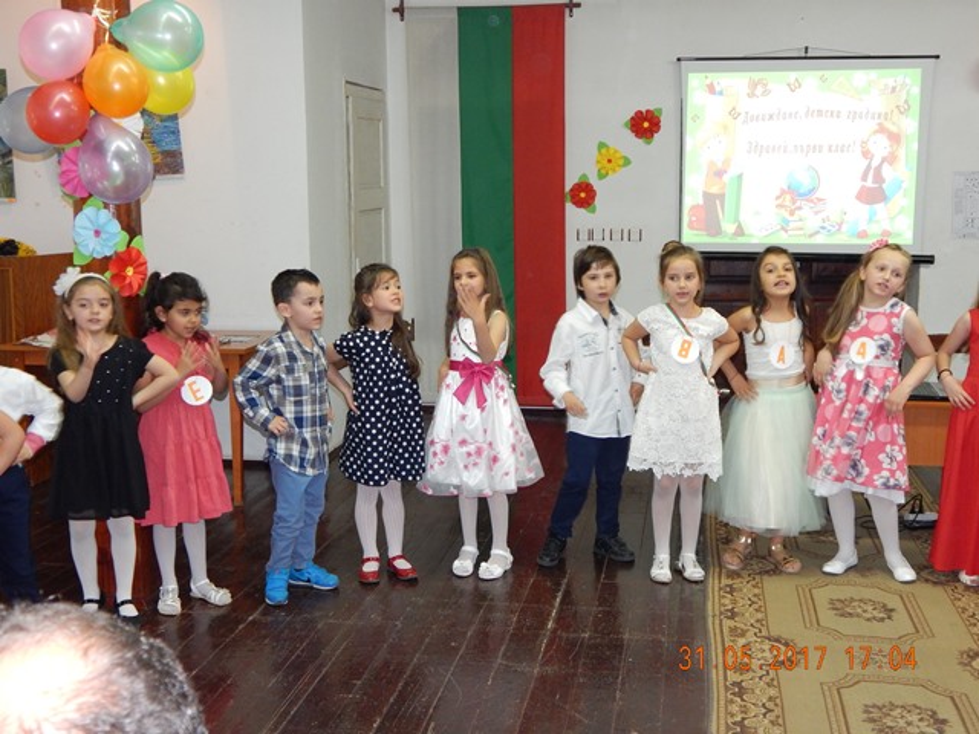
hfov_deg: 43.9
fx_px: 1216
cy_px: 367
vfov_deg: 33.6
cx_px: 490
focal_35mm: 43
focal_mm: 7.7
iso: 360
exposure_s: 1/30
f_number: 3.6
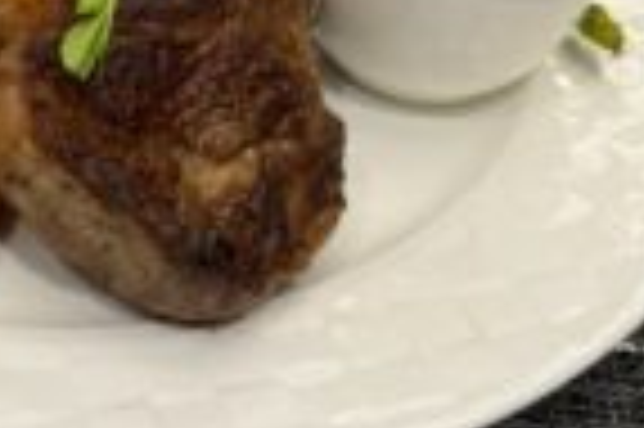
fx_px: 1215
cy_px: 45
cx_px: 54
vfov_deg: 19.6
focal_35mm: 68
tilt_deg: -37.9
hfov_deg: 28.4
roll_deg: +0.1
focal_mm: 5.1
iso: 100
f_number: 1.6
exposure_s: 1/100
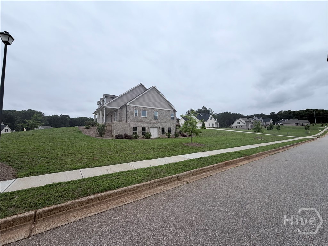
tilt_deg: +4.0
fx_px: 133
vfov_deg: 85.7
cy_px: 123
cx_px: 164
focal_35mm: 14
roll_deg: +2.2
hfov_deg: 102.1
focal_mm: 2.22
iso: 25
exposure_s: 1/770
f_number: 2.2
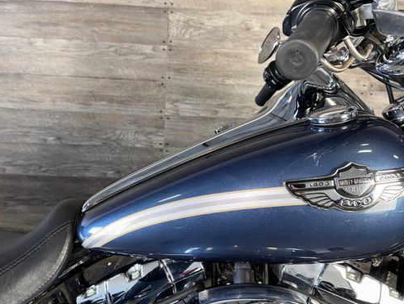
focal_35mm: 31
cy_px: 141
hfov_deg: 58.3
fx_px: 362
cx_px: 187
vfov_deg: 45.5
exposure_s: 1/35
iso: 64
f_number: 1.78
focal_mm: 6.76
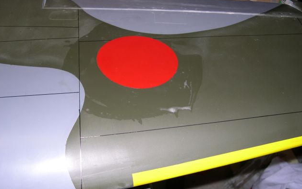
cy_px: 103
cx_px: 149
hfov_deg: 48.2
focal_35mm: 41
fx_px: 337
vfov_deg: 31.2
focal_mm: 8
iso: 100
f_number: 2.8
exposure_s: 1/60
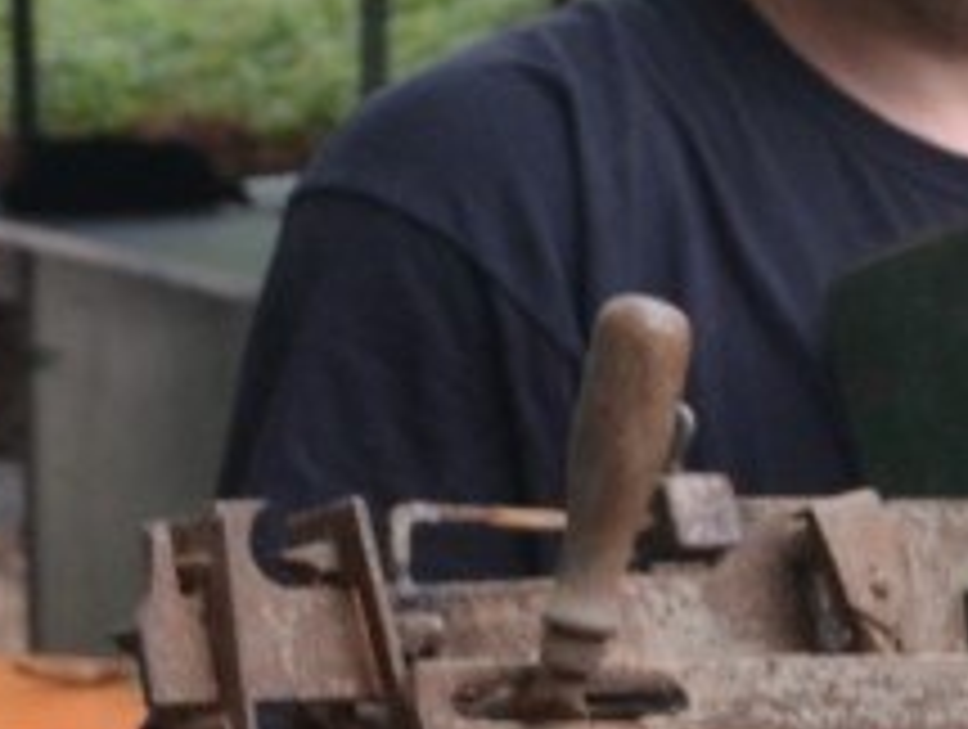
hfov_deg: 6.9
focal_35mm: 282
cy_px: 549
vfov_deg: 5.3
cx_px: 1634
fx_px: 7899
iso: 180
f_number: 5.6
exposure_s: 1/125
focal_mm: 26
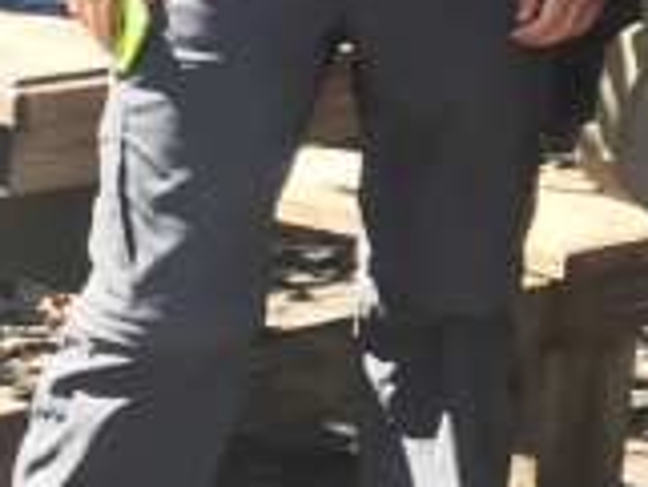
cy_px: -157
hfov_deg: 10.2
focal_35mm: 184
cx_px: 1119
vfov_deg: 8.0
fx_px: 3447
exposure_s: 1/120
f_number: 2.2
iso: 40
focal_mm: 4.15
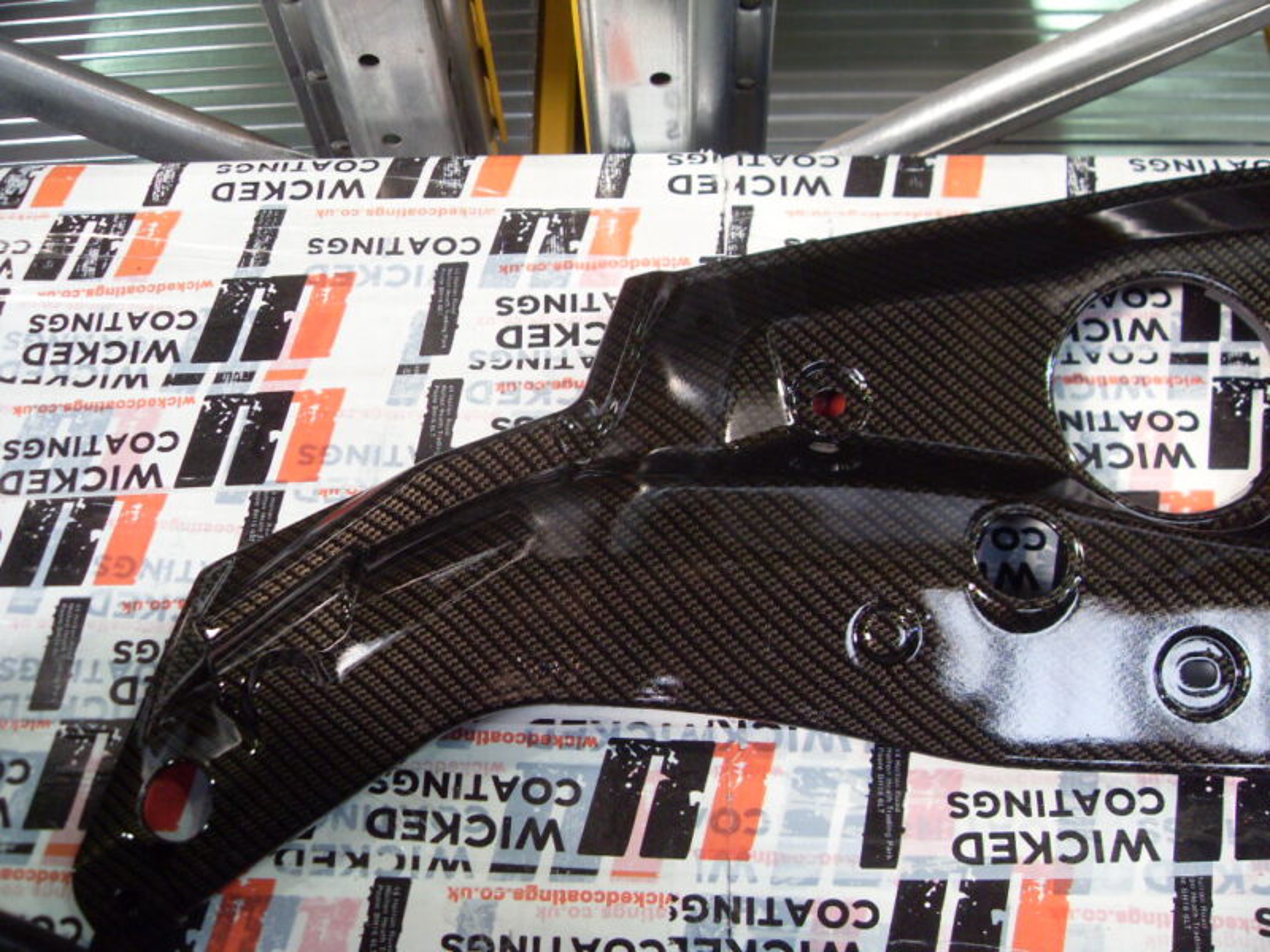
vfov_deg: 40.7
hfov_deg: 52.6
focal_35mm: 35
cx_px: 635
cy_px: 476
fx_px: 1284
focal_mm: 6.3
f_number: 2.8
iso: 160
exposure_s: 1/45
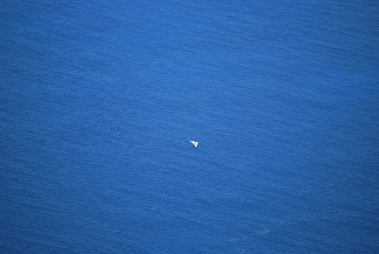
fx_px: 4743
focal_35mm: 450
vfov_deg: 3.1
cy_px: 127
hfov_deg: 4.6
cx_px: 190
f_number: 5.6
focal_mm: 300
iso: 200
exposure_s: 1/640
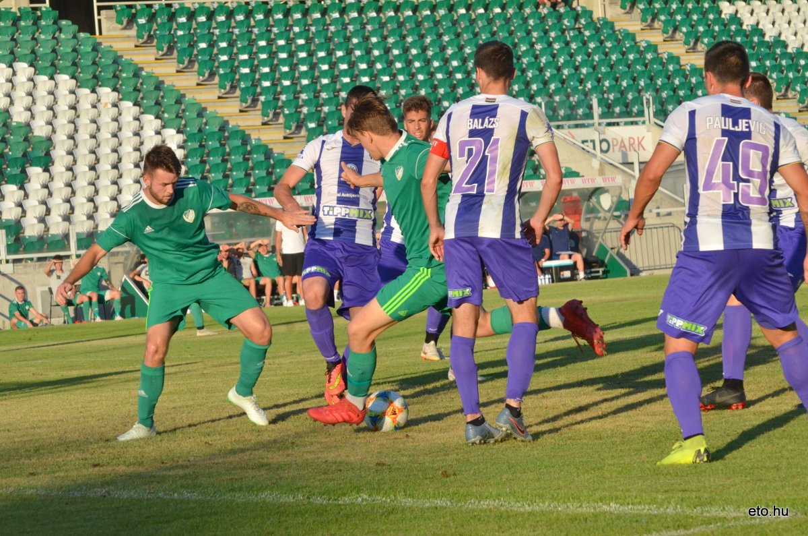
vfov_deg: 8.3
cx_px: 404
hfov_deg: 12.5
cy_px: 268
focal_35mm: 165
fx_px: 3696
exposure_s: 1/1600
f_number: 10
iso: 1000
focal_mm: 110
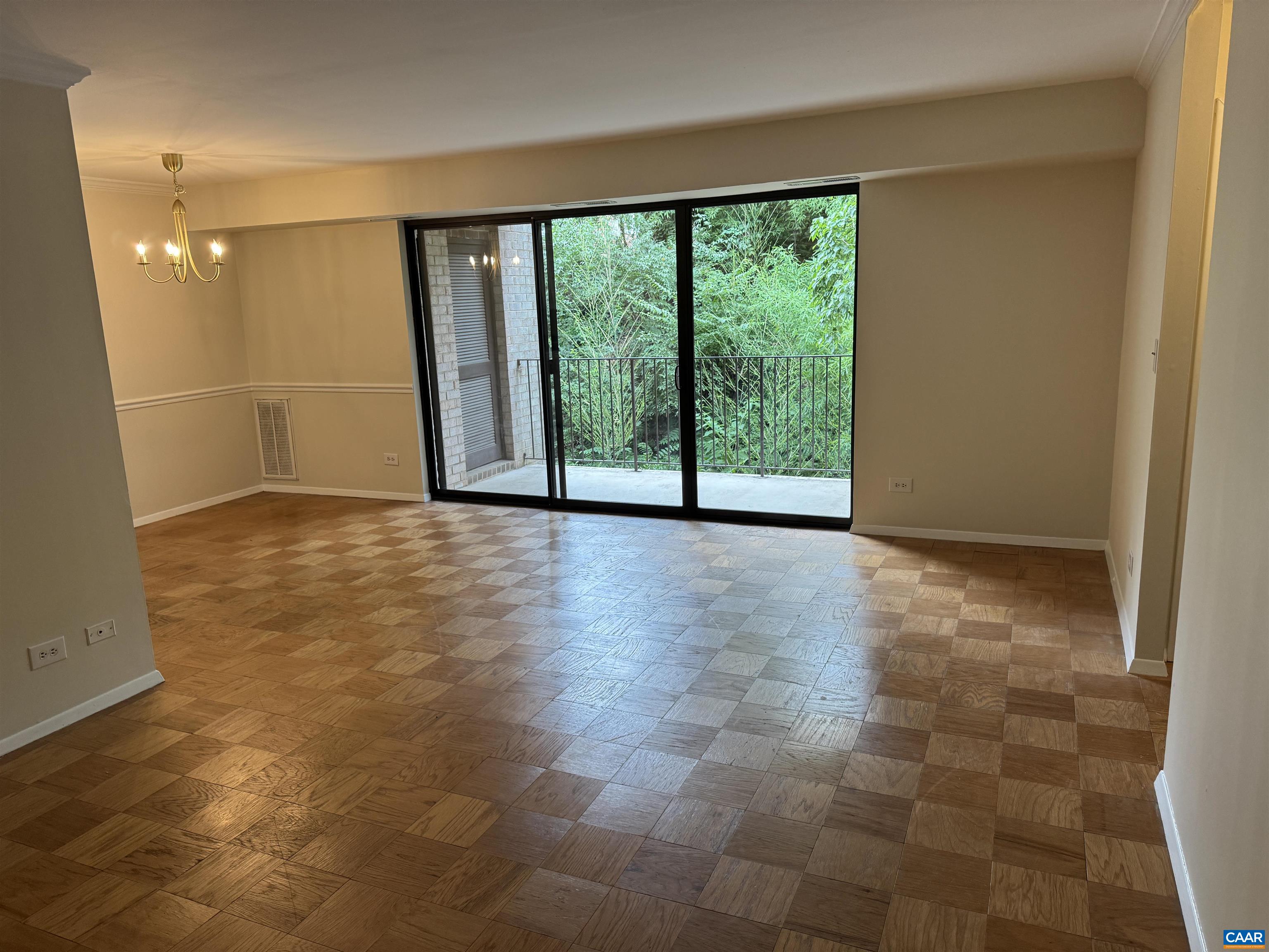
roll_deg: +1.8
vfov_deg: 56.8
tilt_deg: -12.5
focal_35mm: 24
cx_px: 634
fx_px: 880
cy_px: 476
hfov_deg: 71.6
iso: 160
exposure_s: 1/120
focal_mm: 6.76
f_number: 1.78
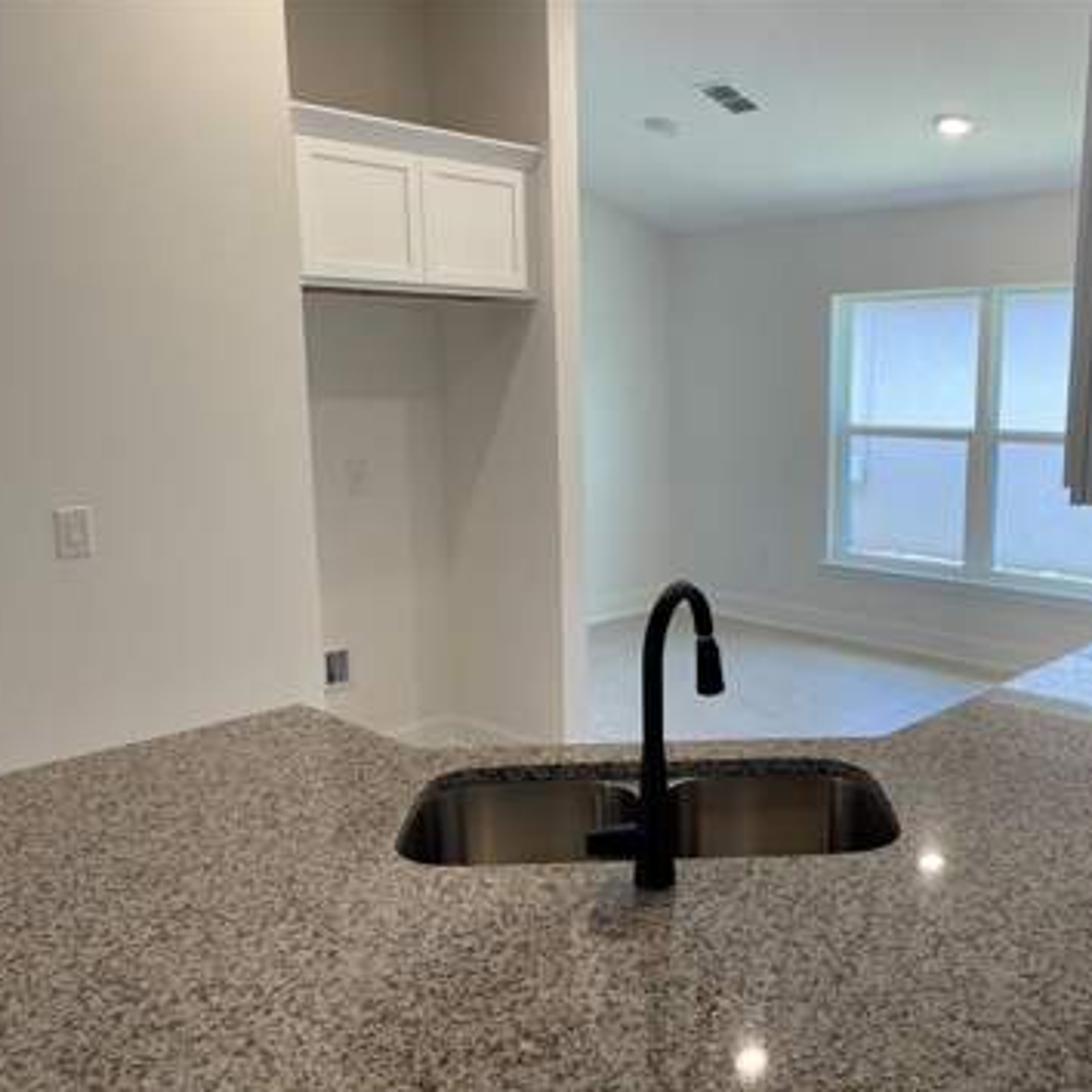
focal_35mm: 30
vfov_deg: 54.0
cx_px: 694
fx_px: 1071
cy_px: 546
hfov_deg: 53.3
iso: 64
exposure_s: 1/120
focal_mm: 5.1
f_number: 1.6
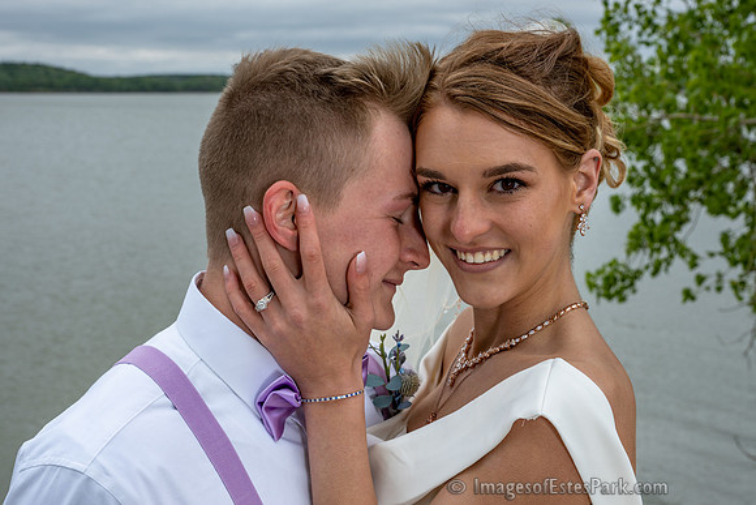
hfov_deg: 43.6
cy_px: 252
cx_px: 378
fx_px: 945
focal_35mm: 45
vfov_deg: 29.9
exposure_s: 1/250
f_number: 8
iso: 100
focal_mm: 45
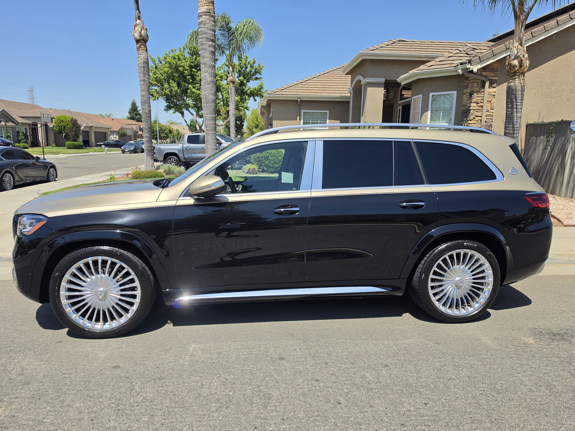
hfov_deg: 73.9
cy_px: 216
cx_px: 288
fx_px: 382
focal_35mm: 23
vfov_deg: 58.9
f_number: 1.4
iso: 64
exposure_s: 1/7939
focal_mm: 6.5
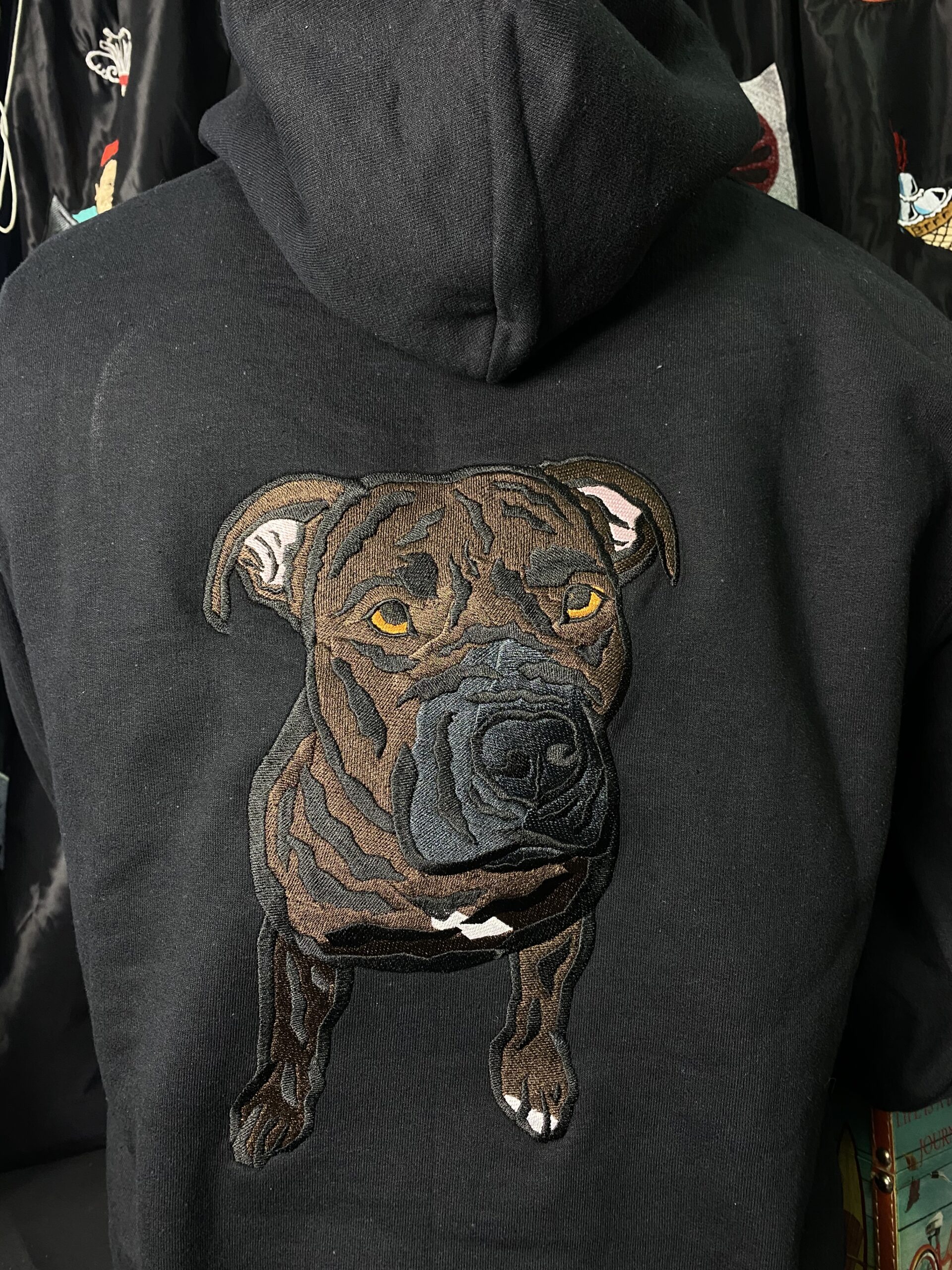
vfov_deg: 67.3
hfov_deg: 53.1
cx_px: 476
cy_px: 635
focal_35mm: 26
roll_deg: +0.5
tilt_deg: +3.2
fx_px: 953
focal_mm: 4.25
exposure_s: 1/50
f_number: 1.8
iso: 160
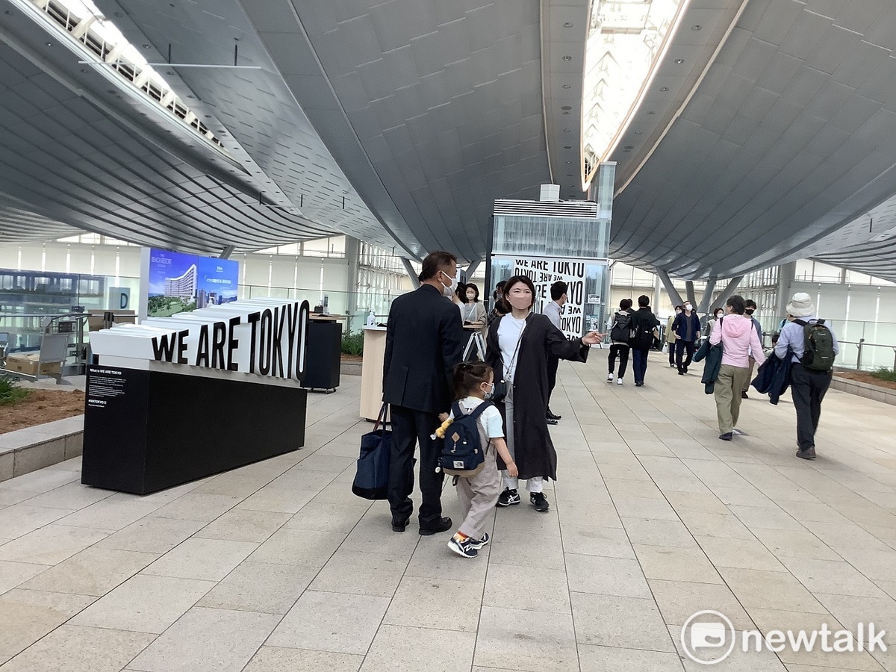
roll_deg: -2.6
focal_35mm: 31
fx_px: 802
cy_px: 336
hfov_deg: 58.4
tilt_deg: -3.0
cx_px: 448
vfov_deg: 45.4
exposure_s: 1/100
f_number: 2.4
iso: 80
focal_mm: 3.3
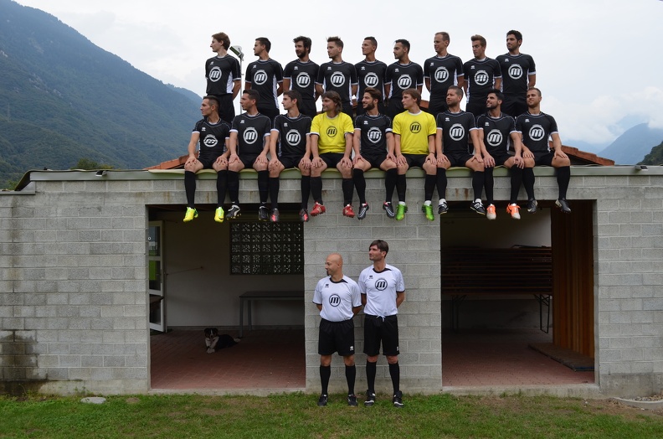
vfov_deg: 36.7
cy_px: 220
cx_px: 332
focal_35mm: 36
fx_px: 661
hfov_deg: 53.2
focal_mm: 24
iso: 160
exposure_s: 1/250
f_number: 8
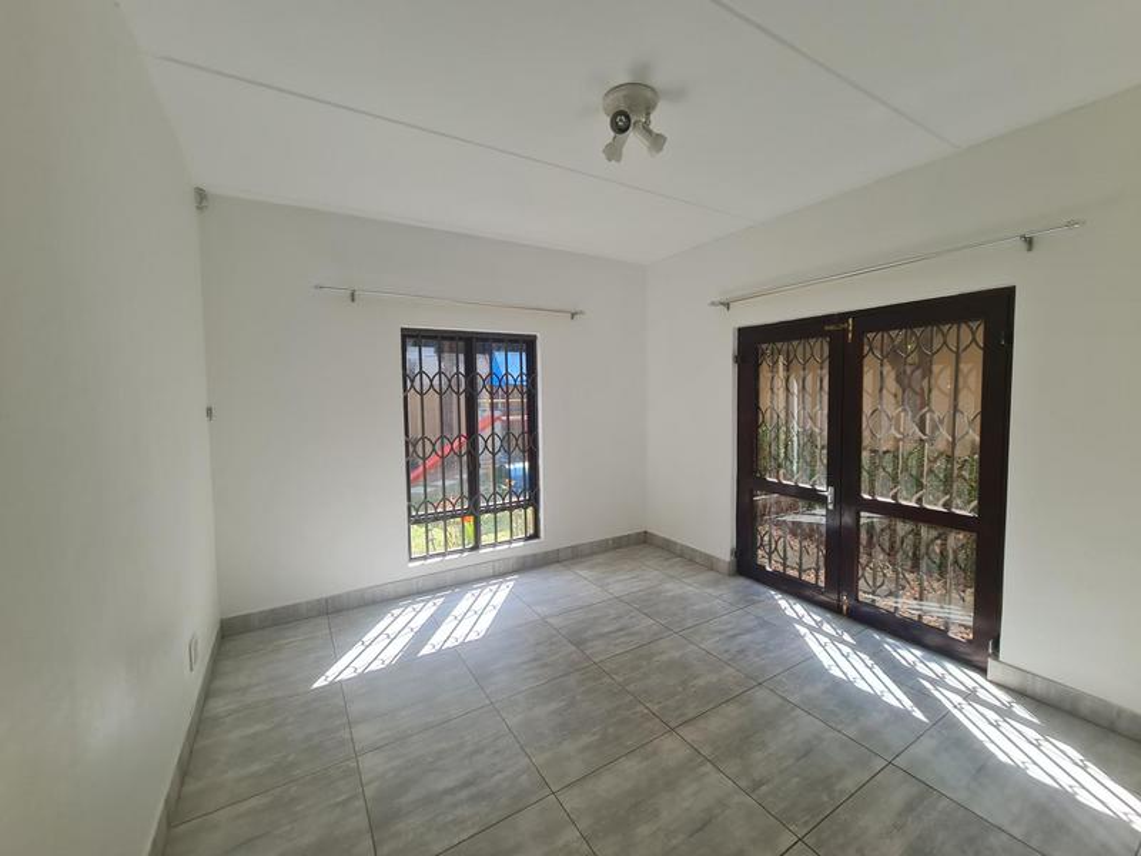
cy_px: 428
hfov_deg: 106.2
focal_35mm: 13
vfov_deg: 89.9
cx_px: 570
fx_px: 429
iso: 50
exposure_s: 1/204
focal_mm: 2.2
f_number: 2.2
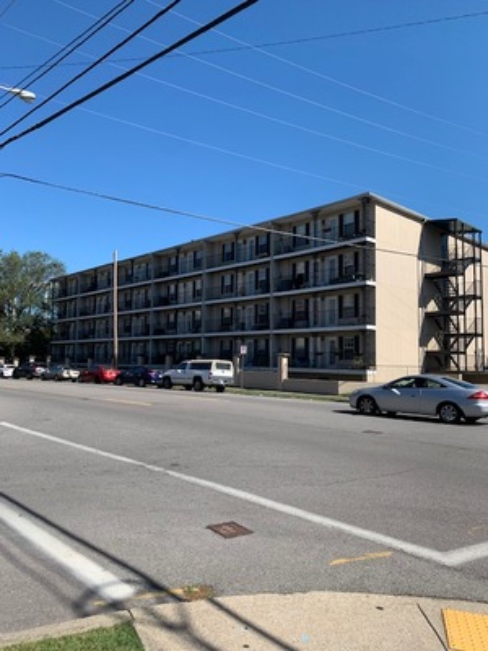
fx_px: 489
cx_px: 244
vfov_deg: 67.3
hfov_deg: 53.1
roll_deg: -0.9
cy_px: 326
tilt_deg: +6.6
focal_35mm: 26
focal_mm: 4.25
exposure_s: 1/1953
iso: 25
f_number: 1.8
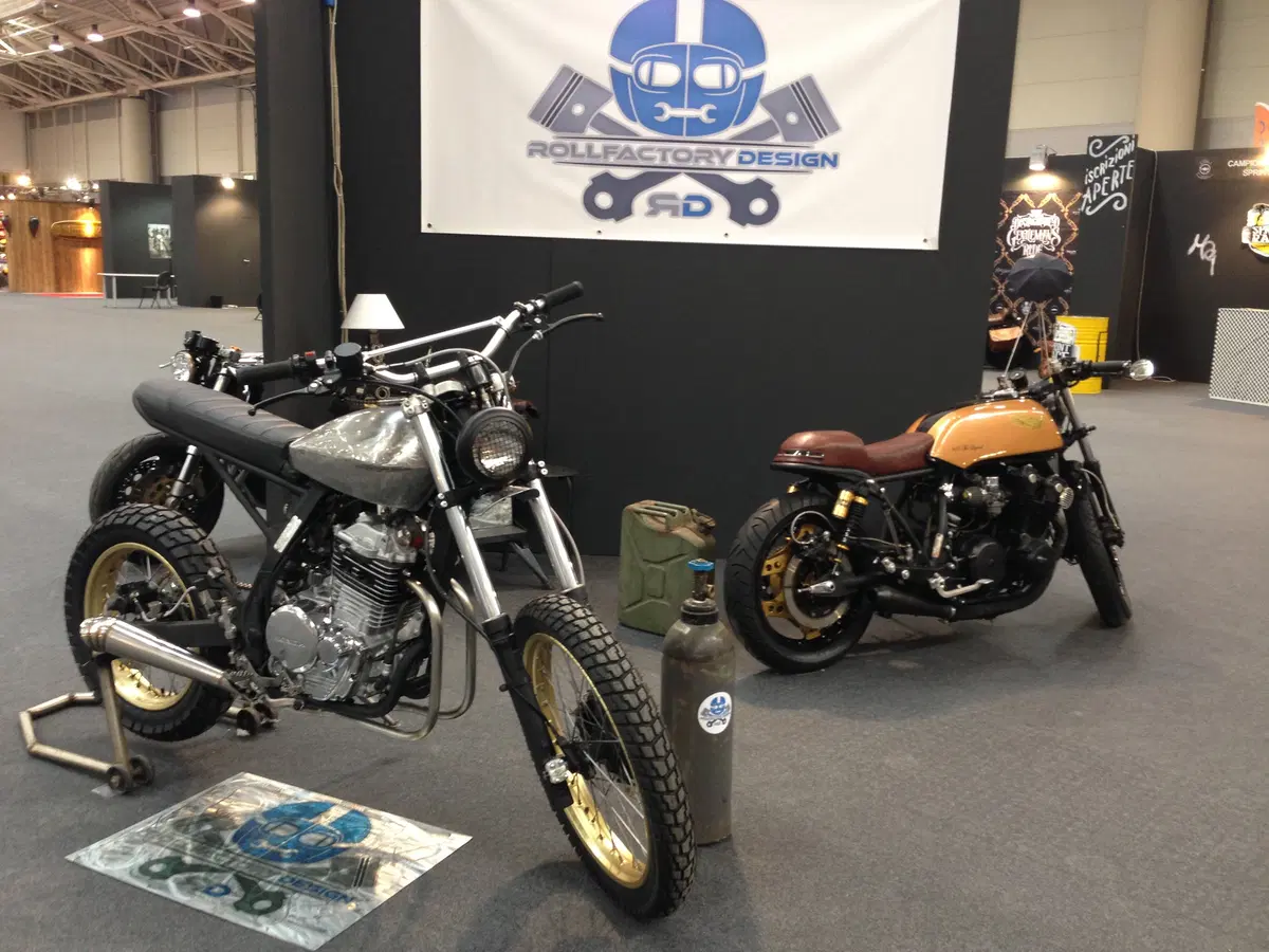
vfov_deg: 42.9
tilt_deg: -11.7
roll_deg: -1.2
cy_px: 476
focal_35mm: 33
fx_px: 1210
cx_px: 634
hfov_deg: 55.4
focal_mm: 4.12
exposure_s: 1/20
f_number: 2.4
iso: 100
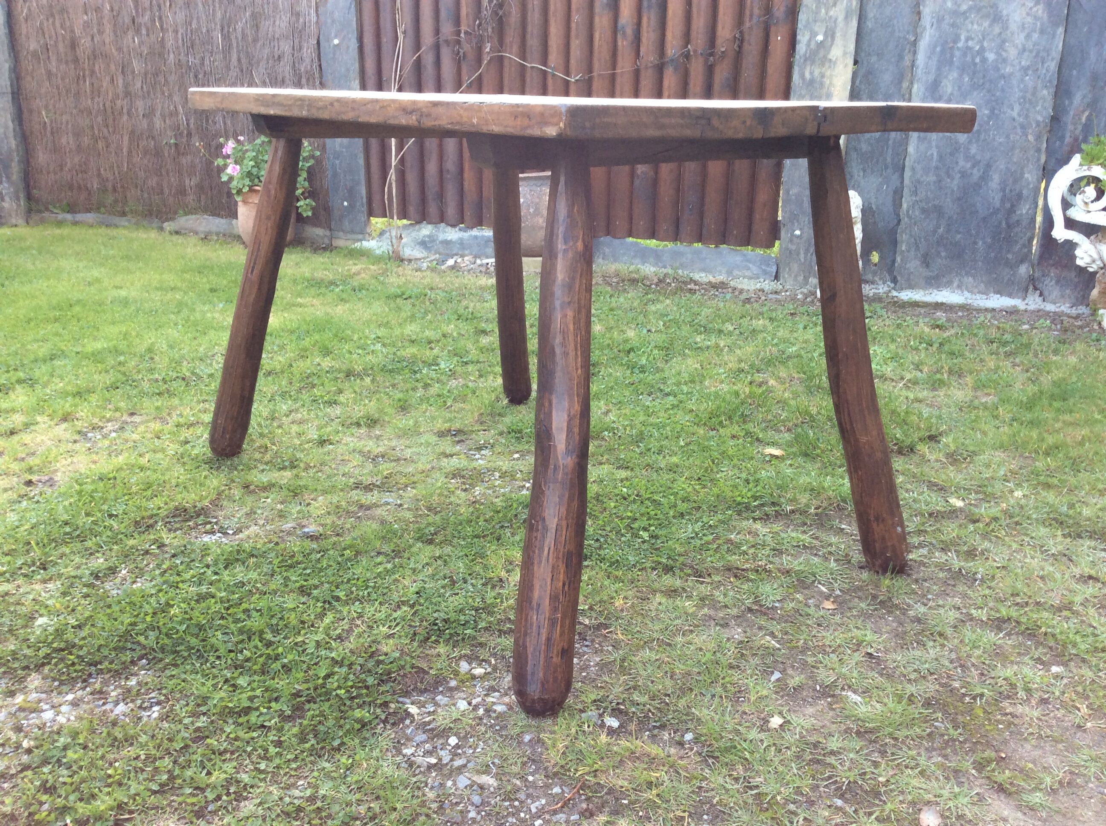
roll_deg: +0.0
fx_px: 1021
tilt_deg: -18.3
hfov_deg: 56.9
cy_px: 413
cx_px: 553
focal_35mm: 32
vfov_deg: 44.1
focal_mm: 3.3
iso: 32
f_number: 2.4
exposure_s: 1/50
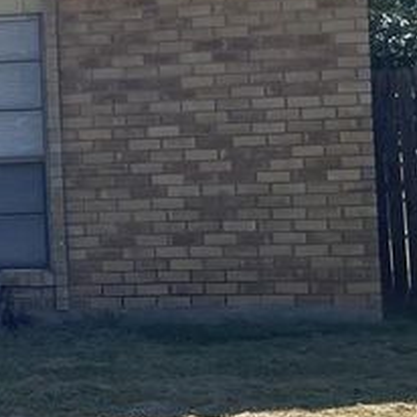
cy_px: 164
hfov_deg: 13.3
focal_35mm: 114
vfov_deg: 15.3
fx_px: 1554
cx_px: -407
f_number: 1.6
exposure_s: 1/4651
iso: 32
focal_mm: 4.2
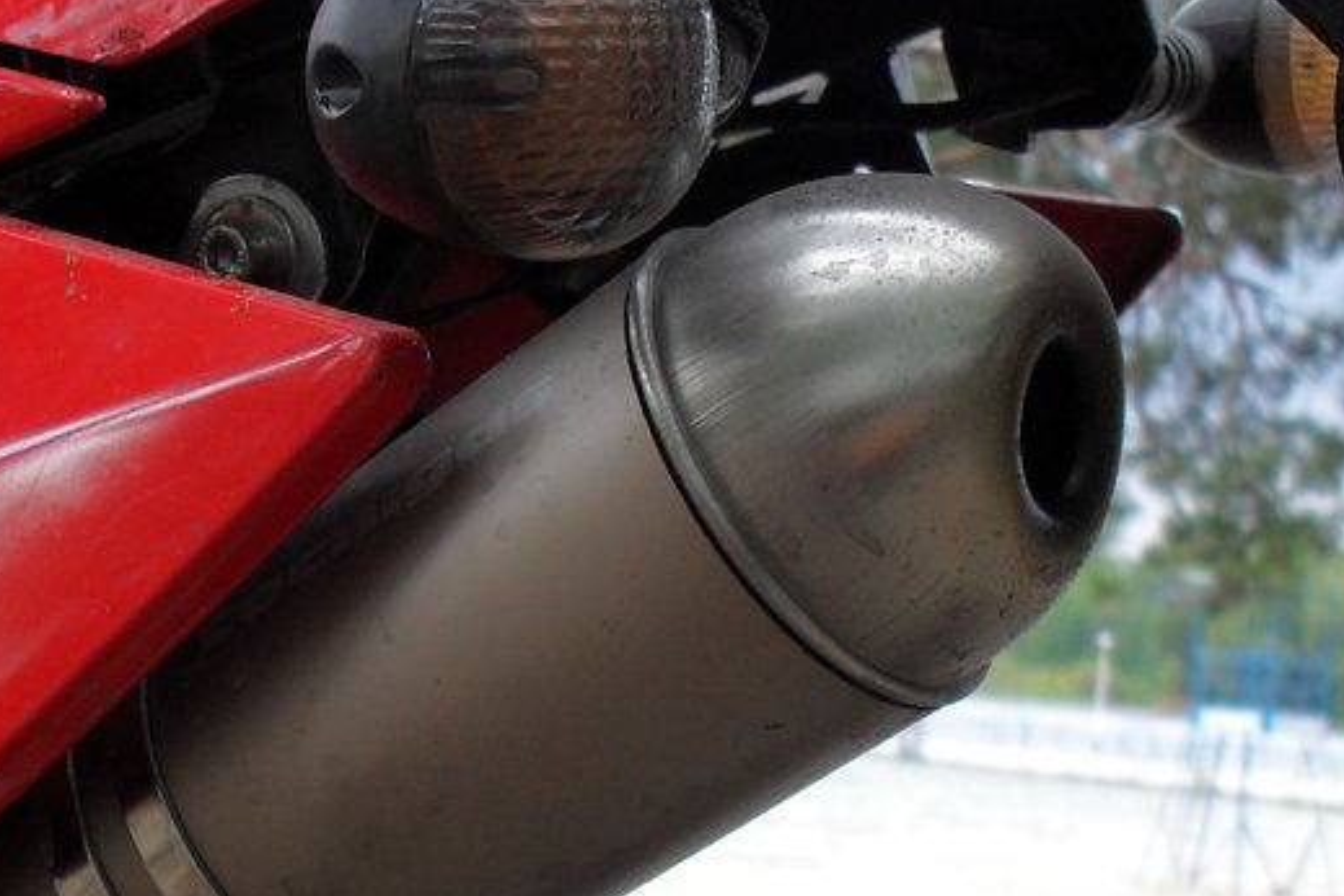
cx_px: 479
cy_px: 741
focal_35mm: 78
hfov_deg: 25.9
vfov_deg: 17.3
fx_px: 2912
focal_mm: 6.3
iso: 80
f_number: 2.8
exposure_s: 1/180
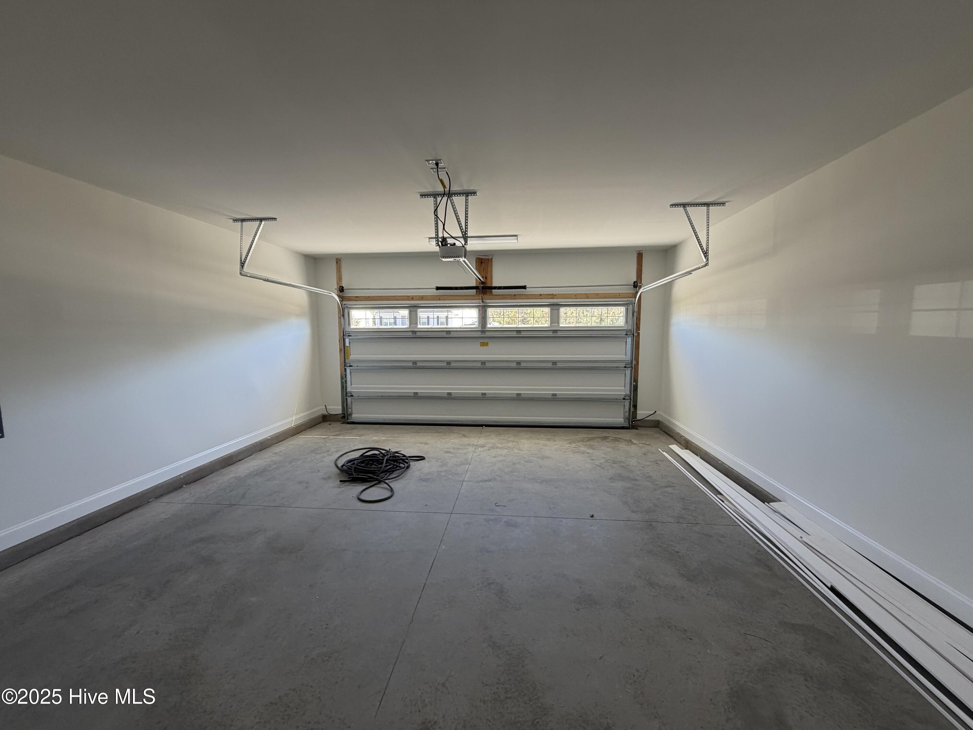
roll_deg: +0.8
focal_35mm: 14
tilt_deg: -5.8
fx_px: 394
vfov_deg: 85.7
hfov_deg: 102.1
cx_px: 486
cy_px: 365
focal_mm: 2.22
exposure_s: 1/121
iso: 160
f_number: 2.2
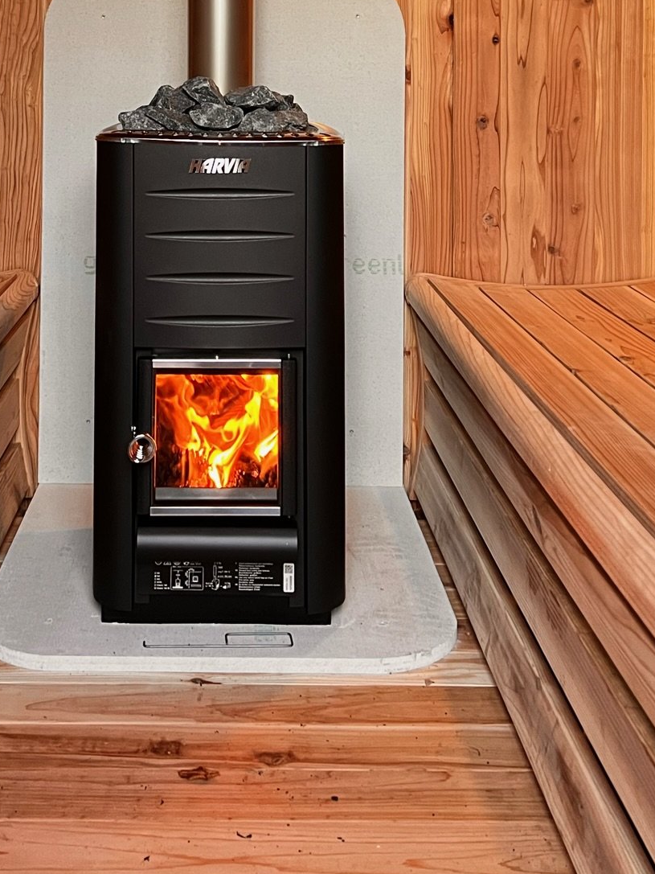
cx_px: 232
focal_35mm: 49
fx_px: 1236
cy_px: 71
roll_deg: +0.4
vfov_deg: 36.3
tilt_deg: -1.6
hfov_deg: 29.5
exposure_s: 1/60
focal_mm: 5.7
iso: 500
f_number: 1.5
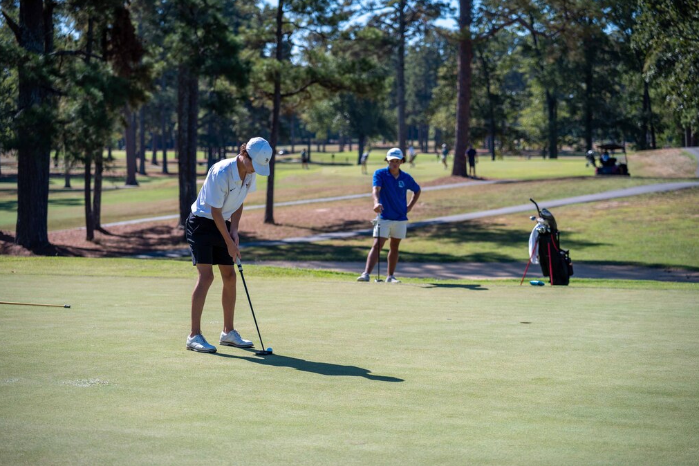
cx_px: 352
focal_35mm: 76
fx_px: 1476
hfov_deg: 26.7
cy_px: 233
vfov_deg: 17.9
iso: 100
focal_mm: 75
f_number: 2.8
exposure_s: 1/1600
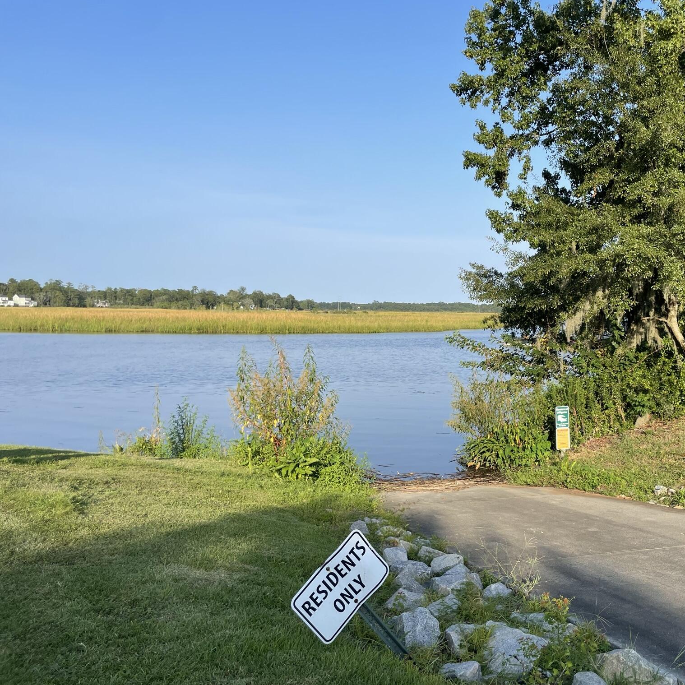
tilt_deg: -2.5
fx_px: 694
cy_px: 343
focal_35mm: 31
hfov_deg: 51.7
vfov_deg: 52.5
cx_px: 448
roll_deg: -0.7
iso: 32
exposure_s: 1/2020
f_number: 1.6
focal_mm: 4.2
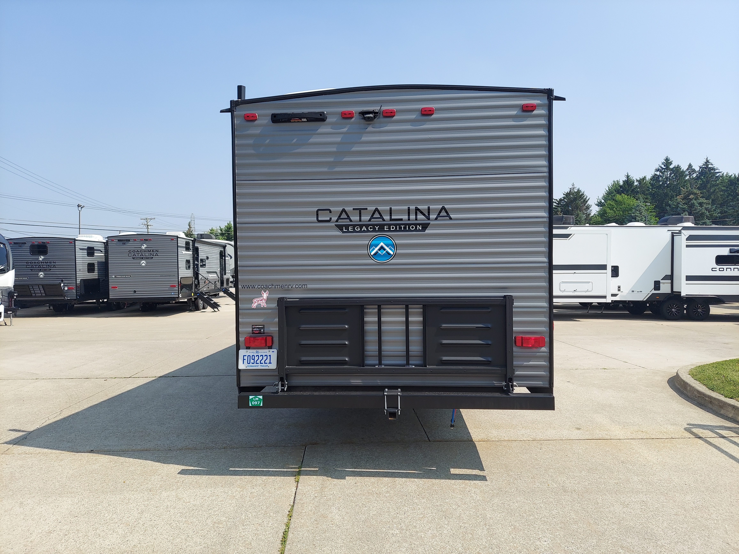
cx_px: 370
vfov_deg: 56.8
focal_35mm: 24
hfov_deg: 71.6
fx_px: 512
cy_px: 277
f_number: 1.8
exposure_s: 1/1262
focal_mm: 5.23
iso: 50
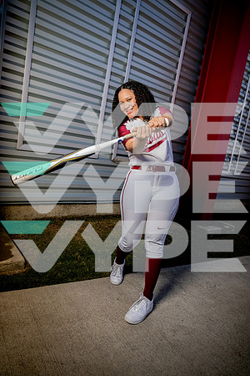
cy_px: 188
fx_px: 250
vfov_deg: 73.7
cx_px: 125
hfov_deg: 53.1
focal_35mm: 24
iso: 125
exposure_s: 1/250
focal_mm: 24
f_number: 10
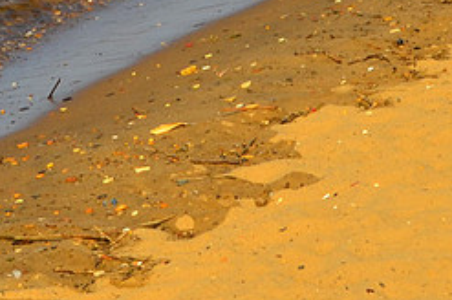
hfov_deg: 5.6
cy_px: 277
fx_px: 4605
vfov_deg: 3.7
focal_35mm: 367
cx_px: -135
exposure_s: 1/50
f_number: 18
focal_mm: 55
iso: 100
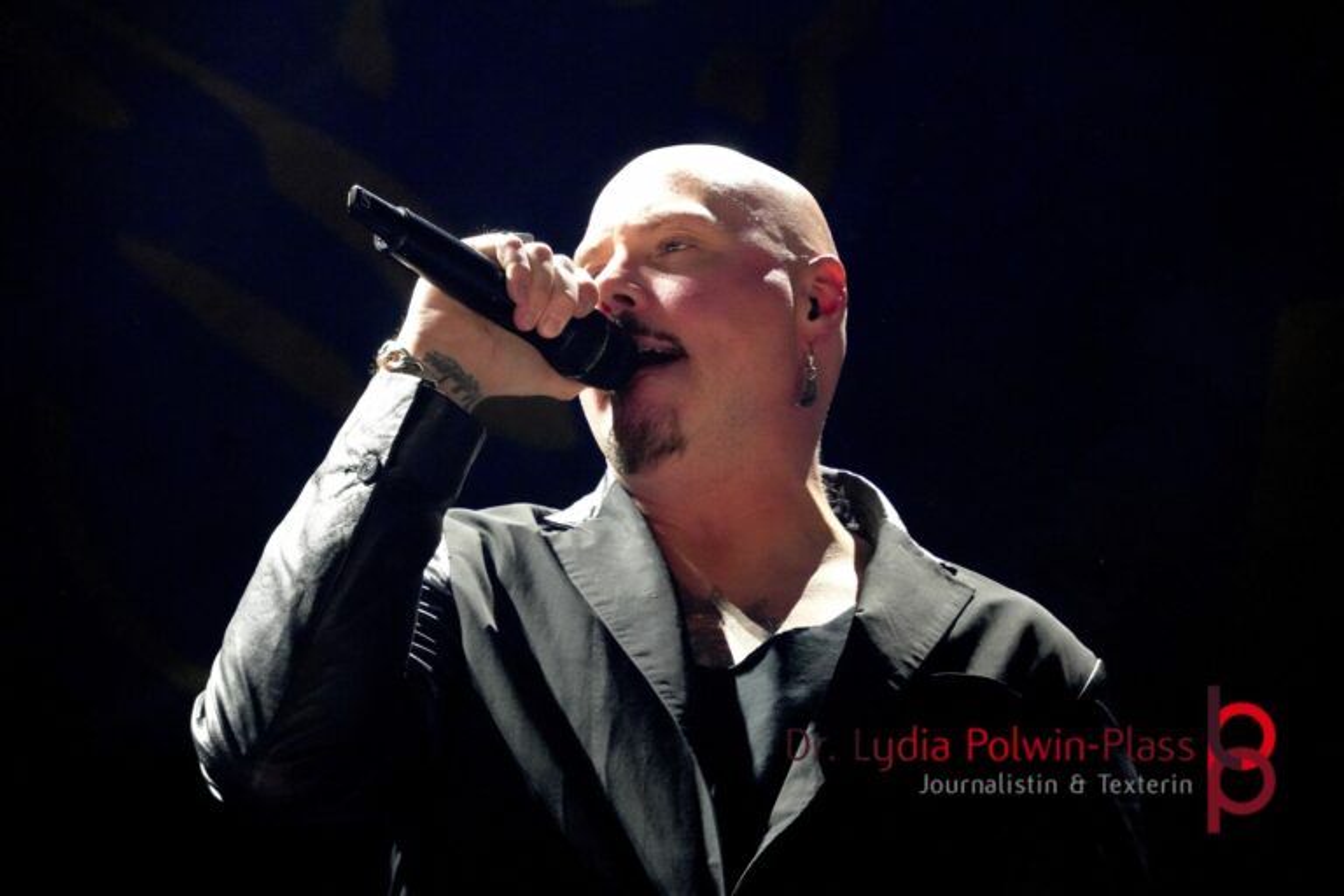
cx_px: 672
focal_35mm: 177
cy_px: 448
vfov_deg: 7.8
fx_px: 6607
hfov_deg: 11.6
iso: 6400
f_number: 5.6
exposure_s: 1/60
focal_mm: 118
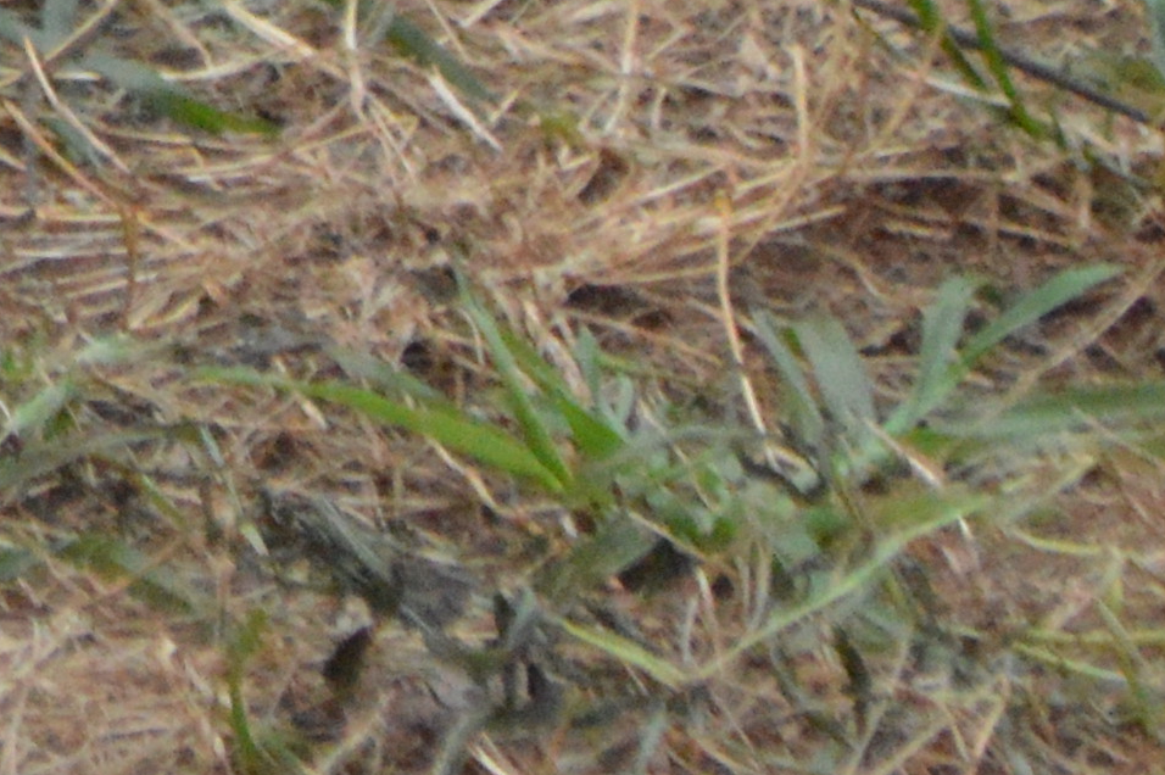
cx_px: -1851
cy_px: -1403
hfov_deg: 3.9
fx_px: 16788
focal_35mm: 519
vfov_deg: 2.6
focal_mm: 55
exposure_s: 1/500
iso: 3200
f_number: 5.6
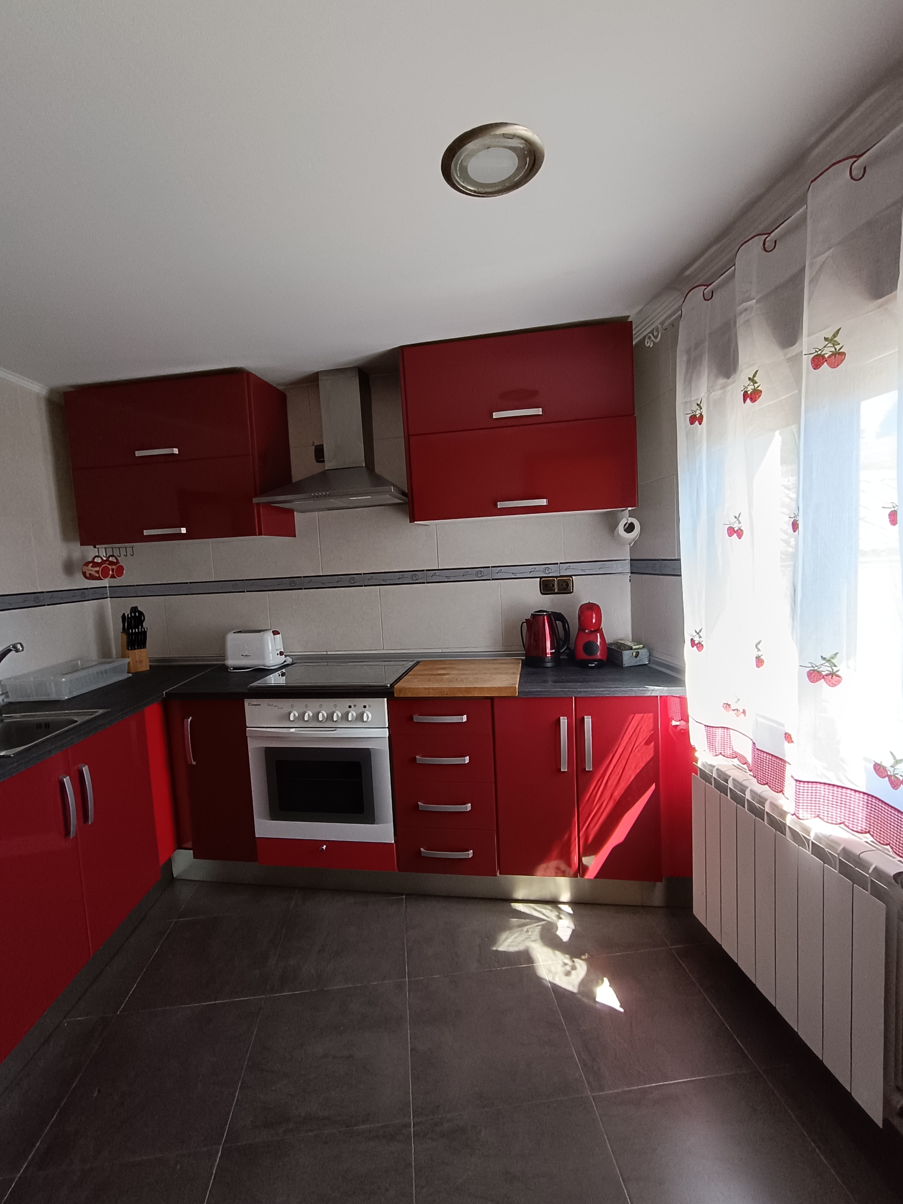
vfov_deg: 94.5
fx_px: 557
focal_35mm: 16
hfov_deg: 78.1
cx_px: 452
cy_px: 602
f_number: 2.2
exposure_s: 1/100
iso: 181
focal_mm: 1.66
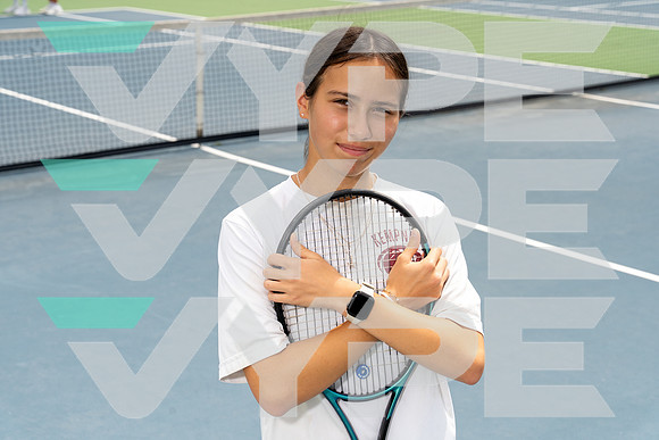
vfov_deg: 19.5
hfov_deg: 28.8
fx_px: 1282
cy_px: 220
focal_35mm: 70
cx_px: 330
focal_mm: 70
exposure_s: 1/250
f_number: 8
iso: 100
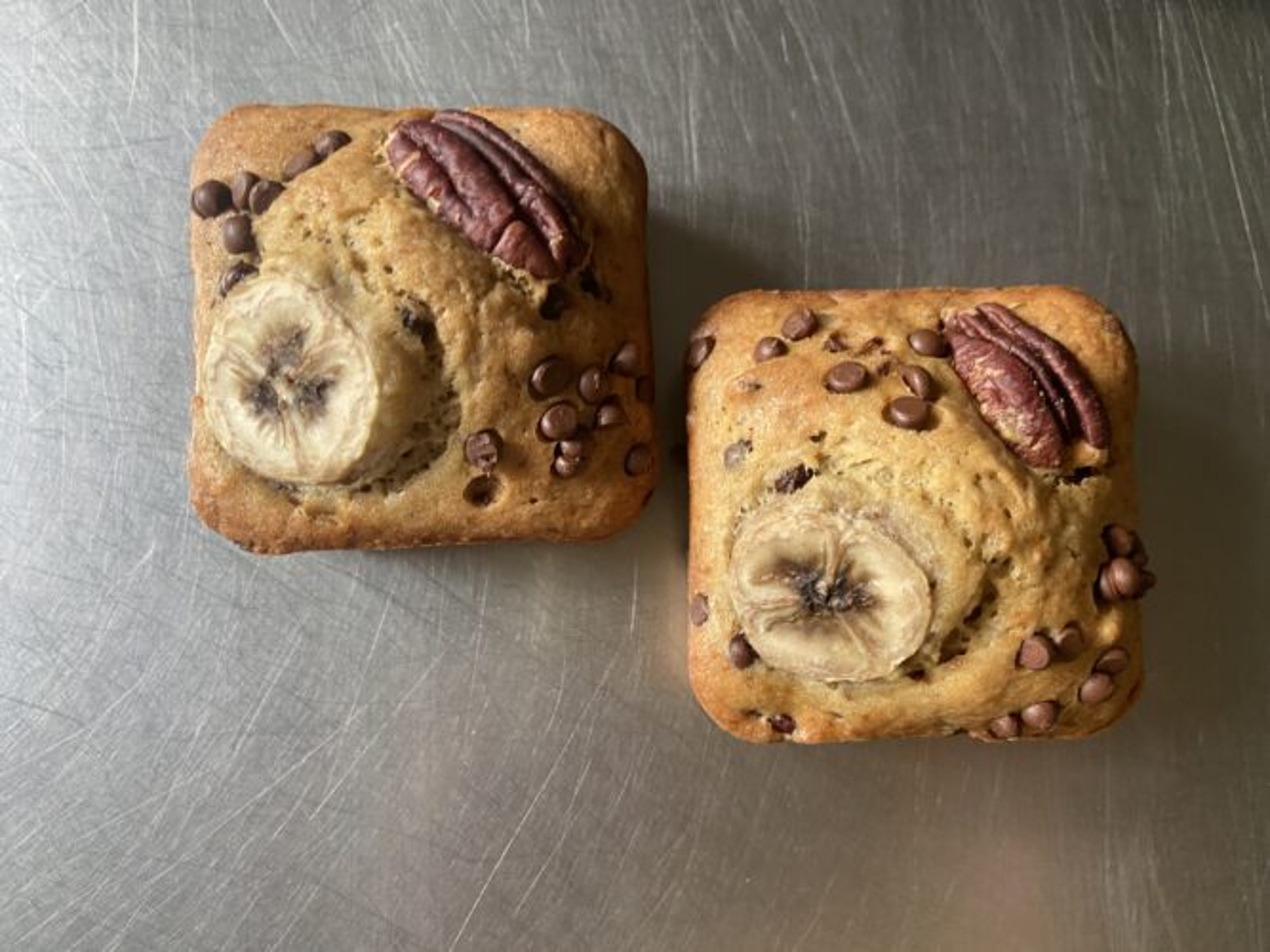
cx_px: 635
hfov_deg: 67.3
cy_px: 476
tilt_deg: -84.3
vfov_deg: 53.0
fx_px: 954
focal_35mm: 26
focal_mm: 4.25
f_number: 1.8
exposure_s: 1/61
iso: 125
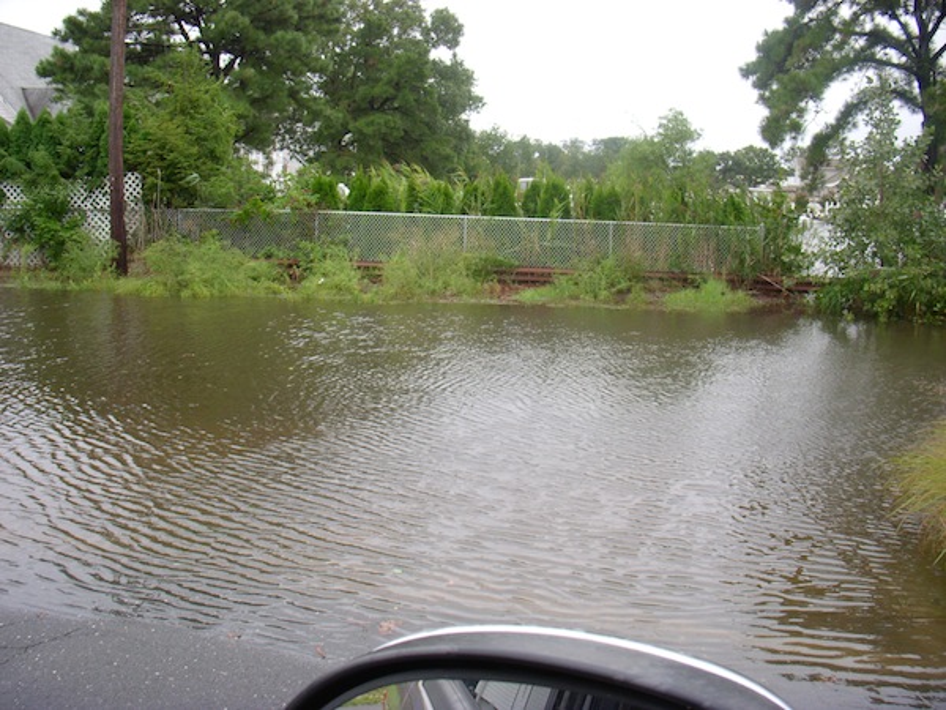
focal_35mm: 38
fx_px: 1038
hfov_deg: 49.0
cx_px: 473
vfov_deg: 37.7
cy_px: 355
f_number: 3.3
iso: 100
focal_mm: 6.3
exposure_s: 1/200
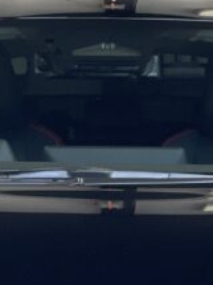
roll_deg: -0.9
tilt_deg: +0.7
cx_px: 97
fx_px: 2505
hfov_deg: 4.9
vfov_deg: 6.5
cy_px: 76
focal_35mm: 305
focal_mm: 7.5
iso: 160
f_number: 2.2
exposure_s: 1/121
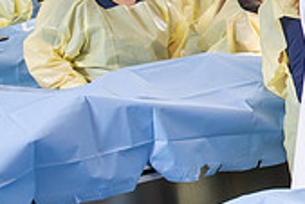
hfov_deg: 18.6
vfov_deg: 14.1
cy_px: 19
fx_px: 814
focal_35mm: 96
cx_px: 469
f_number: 4
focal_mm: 28
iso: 400
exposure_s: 1/200
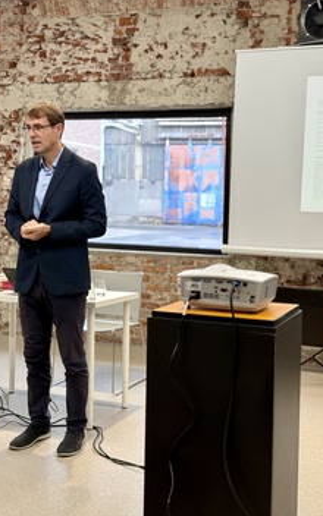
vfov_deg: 38.9
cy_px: 255
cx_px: 157
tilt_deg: -5.3
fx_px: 732
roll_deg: -1.1
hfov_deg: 24.9
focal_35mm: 52
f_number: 1.78
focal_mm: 6.76
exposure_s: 1/120
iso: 64
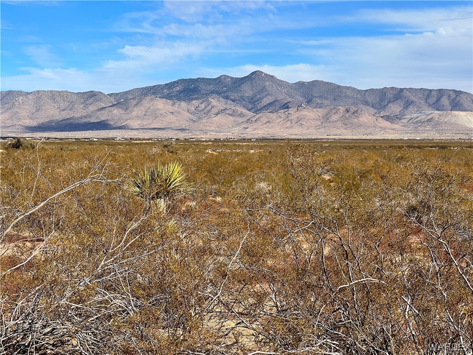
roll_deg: -0.4
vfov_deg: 19.1
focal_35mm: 77
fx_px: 1052
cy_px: 178
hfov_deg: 25.3
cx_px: 236
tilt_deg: -1.7
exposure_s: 1/896
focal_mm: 9
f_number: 2.8
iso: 32
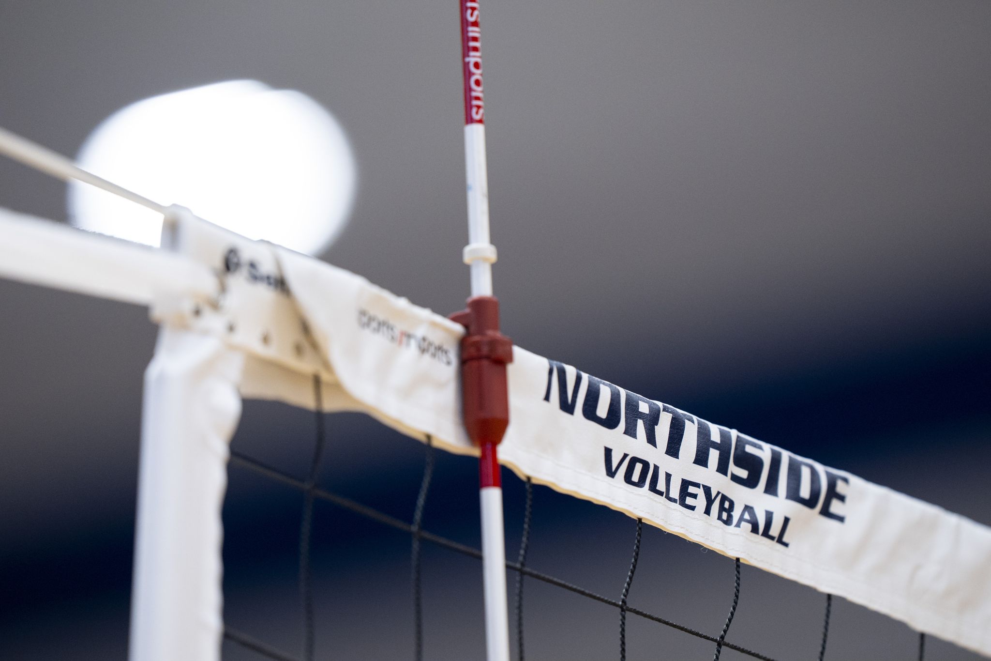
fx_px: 11009
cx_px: 496
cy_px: 330
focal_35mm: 400
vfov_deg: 3.4
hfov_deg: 5.2
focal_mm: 400
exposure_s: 1/1000
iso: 4000
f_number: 3.2
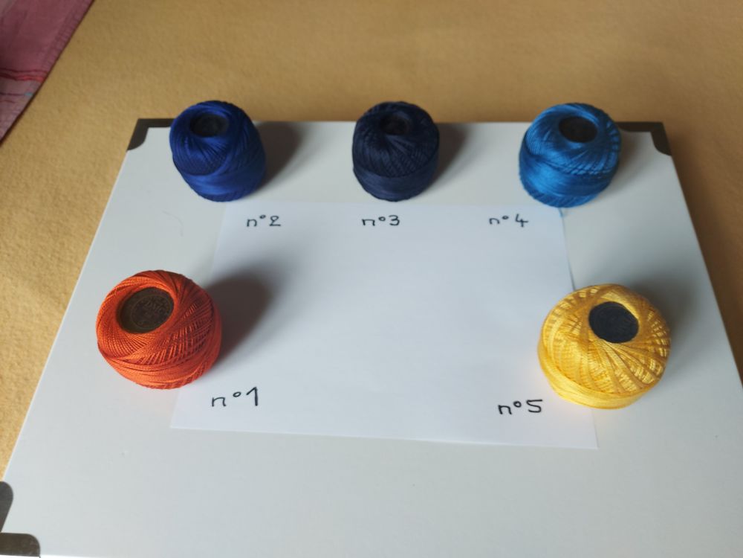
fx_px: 515
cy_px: 279
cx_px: 372
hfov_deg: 71.6
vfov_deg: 56.8
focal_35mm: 24
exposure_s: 1/50
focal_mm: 5.23
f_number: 1.8
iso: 40
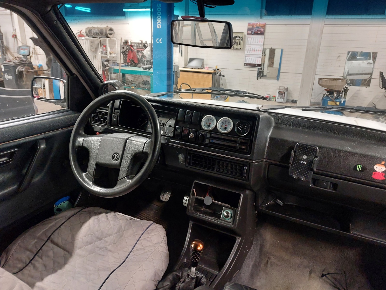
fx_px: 279
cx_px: 193
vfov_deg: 54.9
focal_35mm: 25
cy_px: 145
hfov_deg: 69.4
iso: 640
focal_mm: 5.23
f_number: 1.8
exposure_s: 1/50
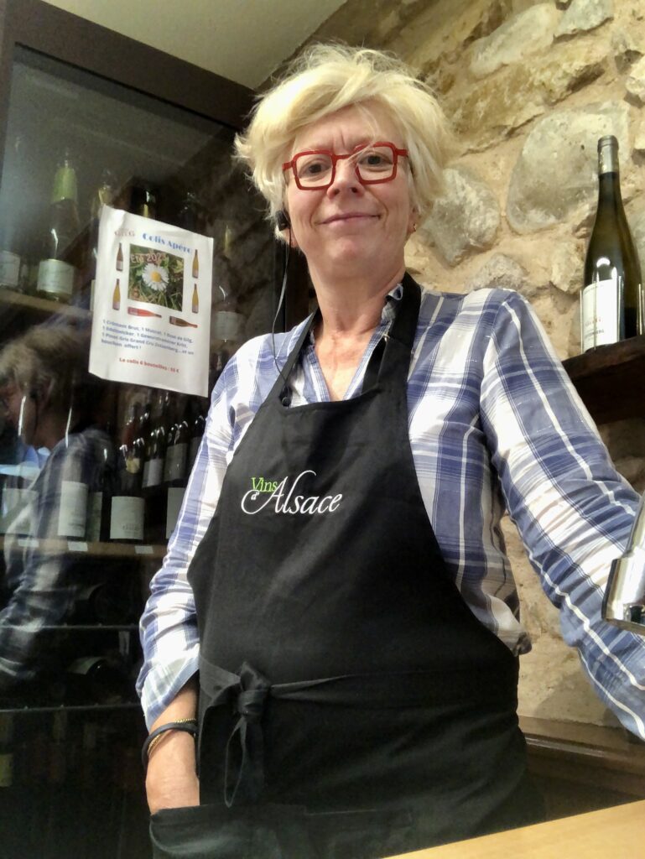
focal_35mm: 32
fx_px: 794
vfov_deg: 56.8
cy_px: 430
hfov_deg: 44.2
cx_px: 322
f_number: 2.2
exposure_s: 1/50
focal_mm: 2.87
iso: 200
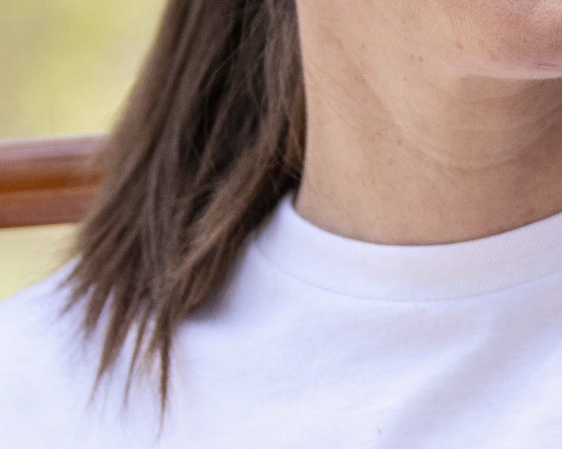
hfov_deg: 3.7
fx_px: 8599
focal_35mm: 517
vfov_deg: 3.0
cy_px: 246
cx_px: 944
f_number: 2.8
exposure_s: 1/800
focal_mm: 92
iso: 125
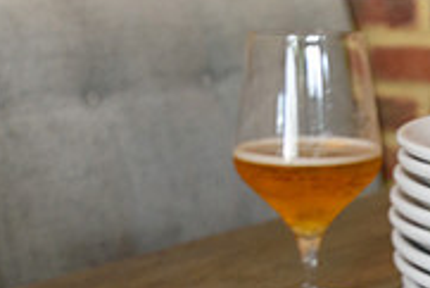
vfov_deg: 13.3
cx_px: 375
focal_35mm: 96
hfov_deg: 20.8
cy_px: 453
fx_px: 1148
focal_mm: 20
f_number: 4
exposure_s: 1/60
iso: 500
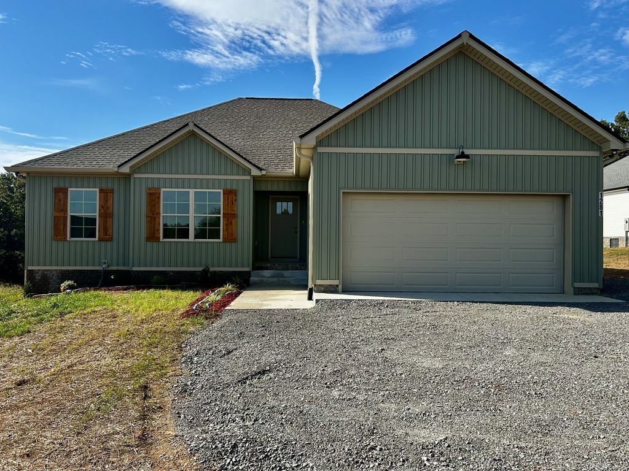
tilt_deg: +0.4
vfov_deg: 53.1
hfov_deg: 67.3
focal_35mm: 26
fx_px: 472
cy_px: 236
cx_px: 314
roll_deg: +1.2
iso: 50
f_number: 1.5
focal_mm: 5.7
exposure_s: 1/3165
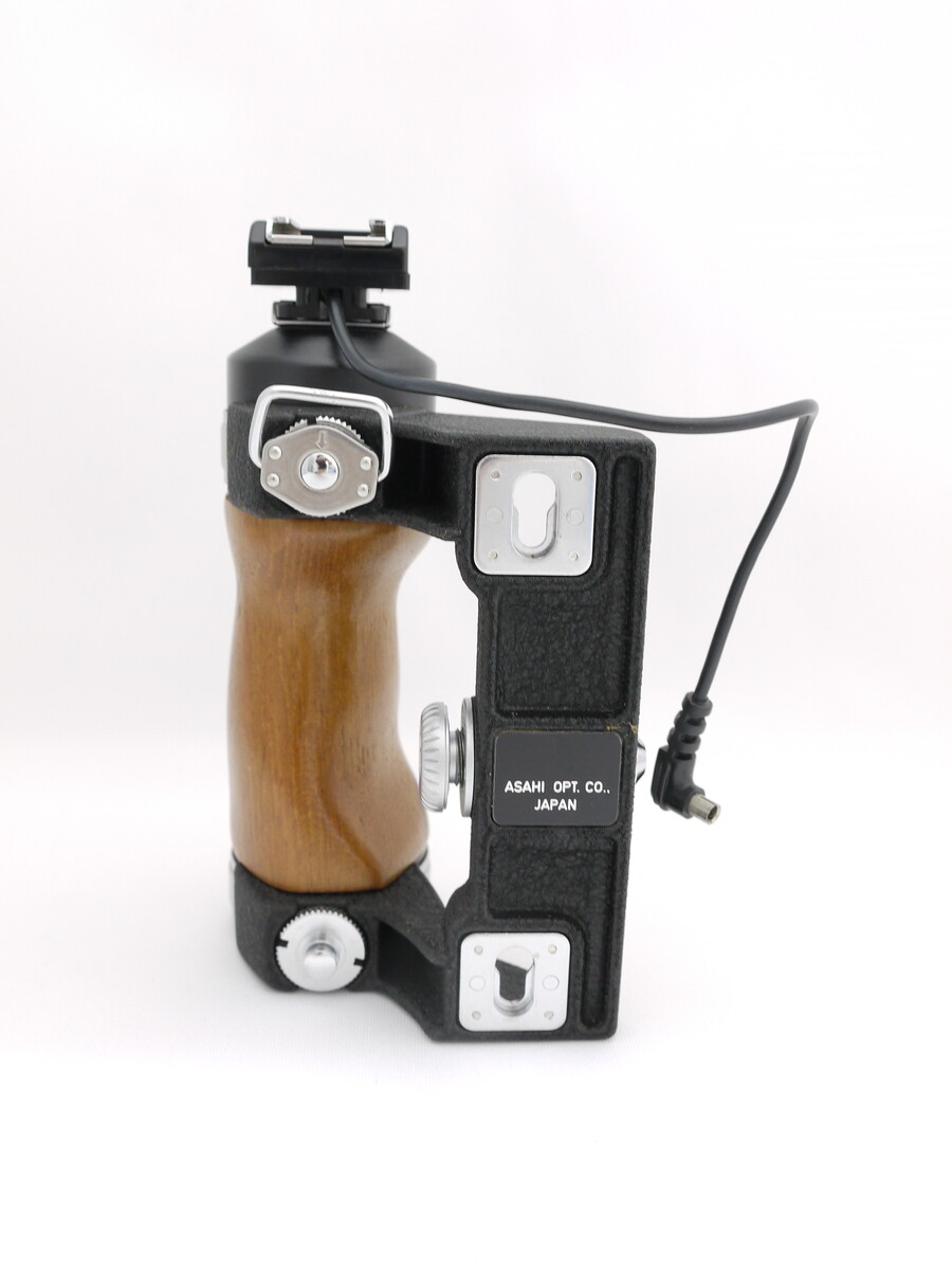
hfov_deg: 39.7
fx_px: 1320
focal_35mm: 36
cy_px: 635
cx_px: 476
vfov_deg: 51.4
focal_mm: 18
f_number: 7.1
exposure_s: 1/13
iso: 400
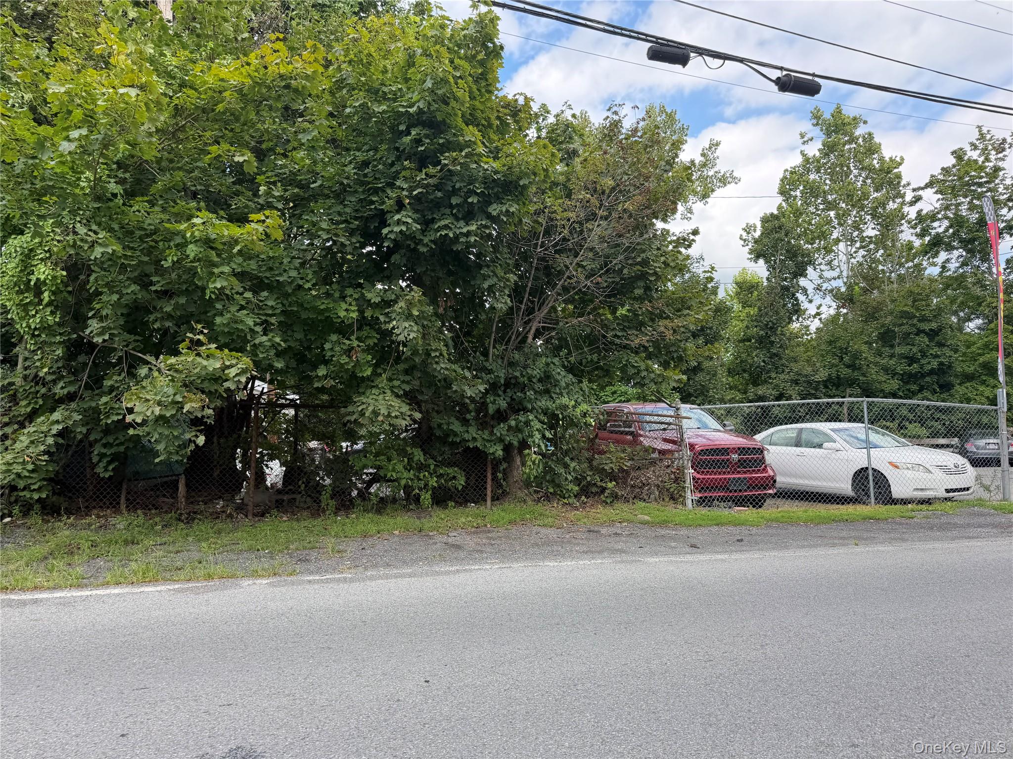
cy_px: 380
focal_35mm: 24
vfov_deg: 56.8
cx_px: 506
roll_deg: +1.4
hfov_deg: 71.6
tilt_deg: +2.2
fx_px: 702
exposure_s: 1/920
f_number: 1.78
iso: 80
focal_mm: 6.76
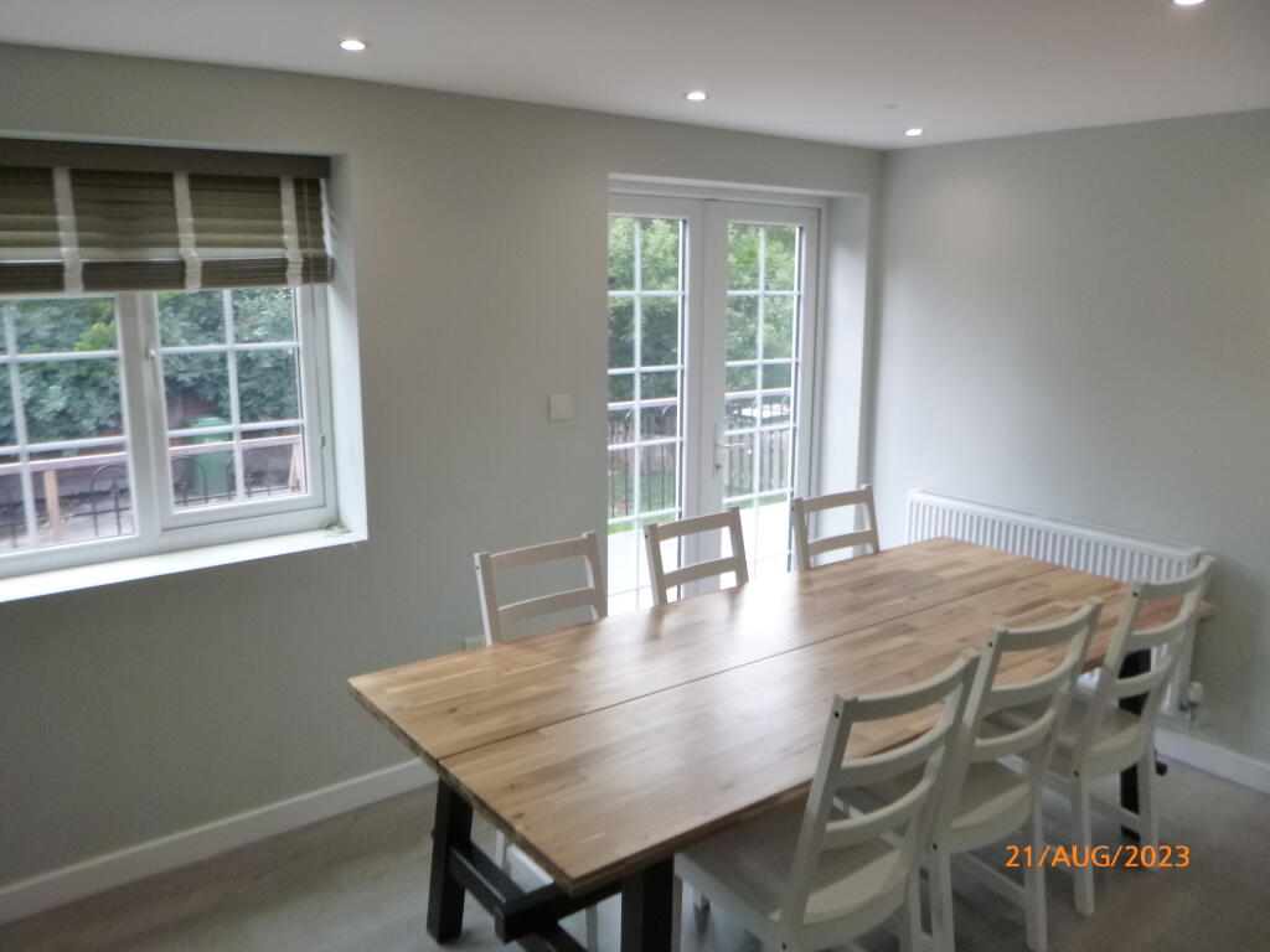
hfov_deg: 65.3
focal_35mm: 27
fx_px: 991
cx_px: 635
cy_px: 476
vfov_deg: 51.4
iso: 320
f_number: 4
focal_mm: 4.8
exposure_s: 1/60
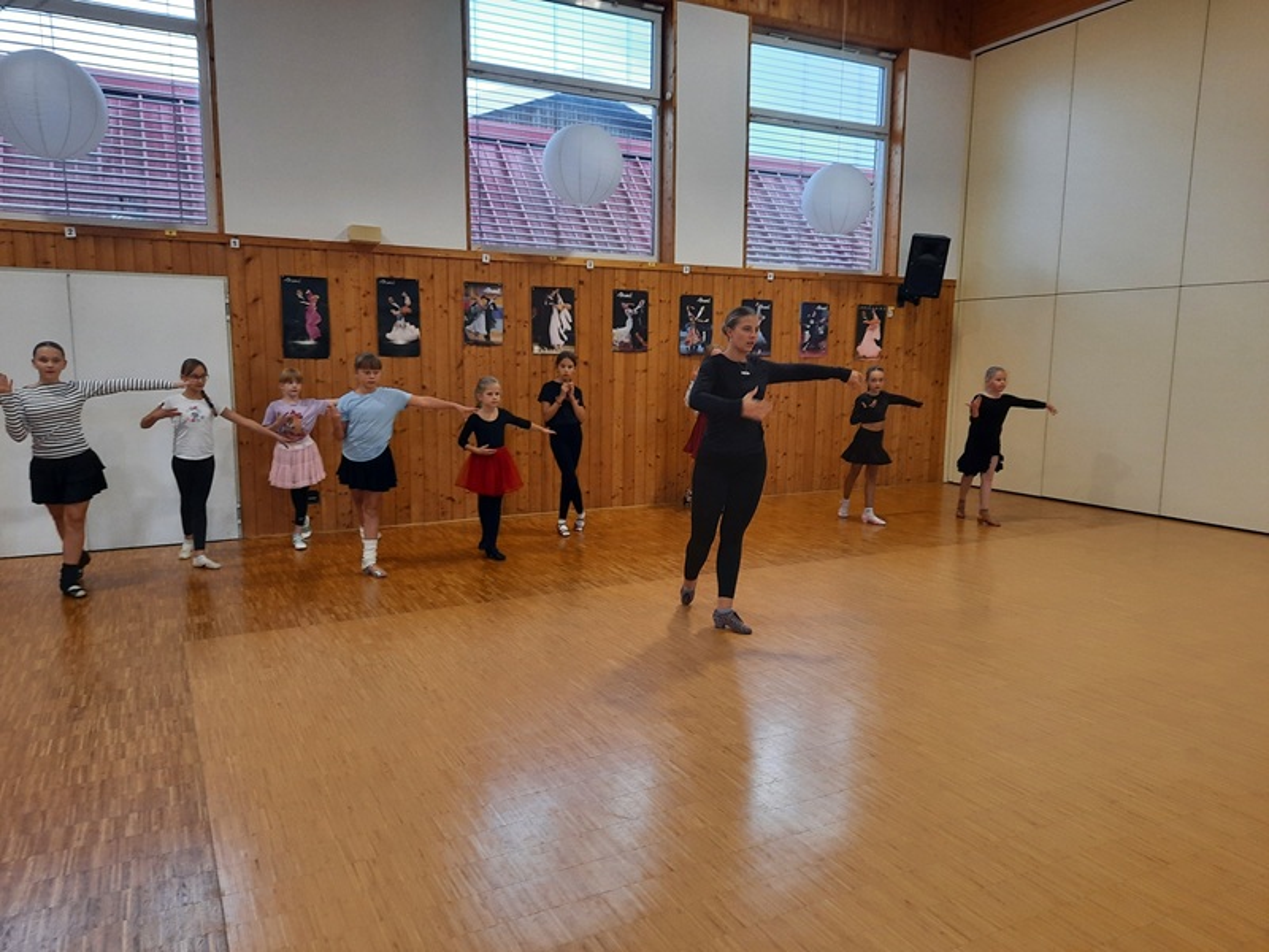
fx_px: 916
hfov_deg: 69.4
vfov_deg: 54.9
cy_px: 476
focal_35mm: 25
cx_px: 634
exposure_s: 1/50
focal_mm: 4.6
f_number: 2
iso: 160
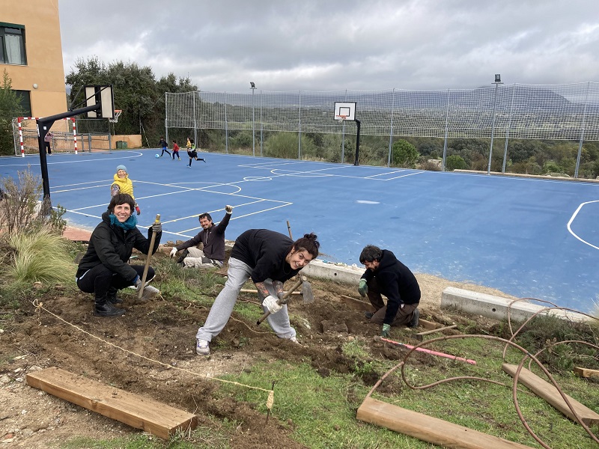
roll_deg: -0.9
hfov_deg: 63.4
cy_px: 224
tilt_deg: -12.0
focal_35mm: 28
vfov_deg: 49.7
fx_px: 485
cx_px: 300
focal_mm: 3.99
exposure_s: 1/883
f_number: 1.8
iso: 20
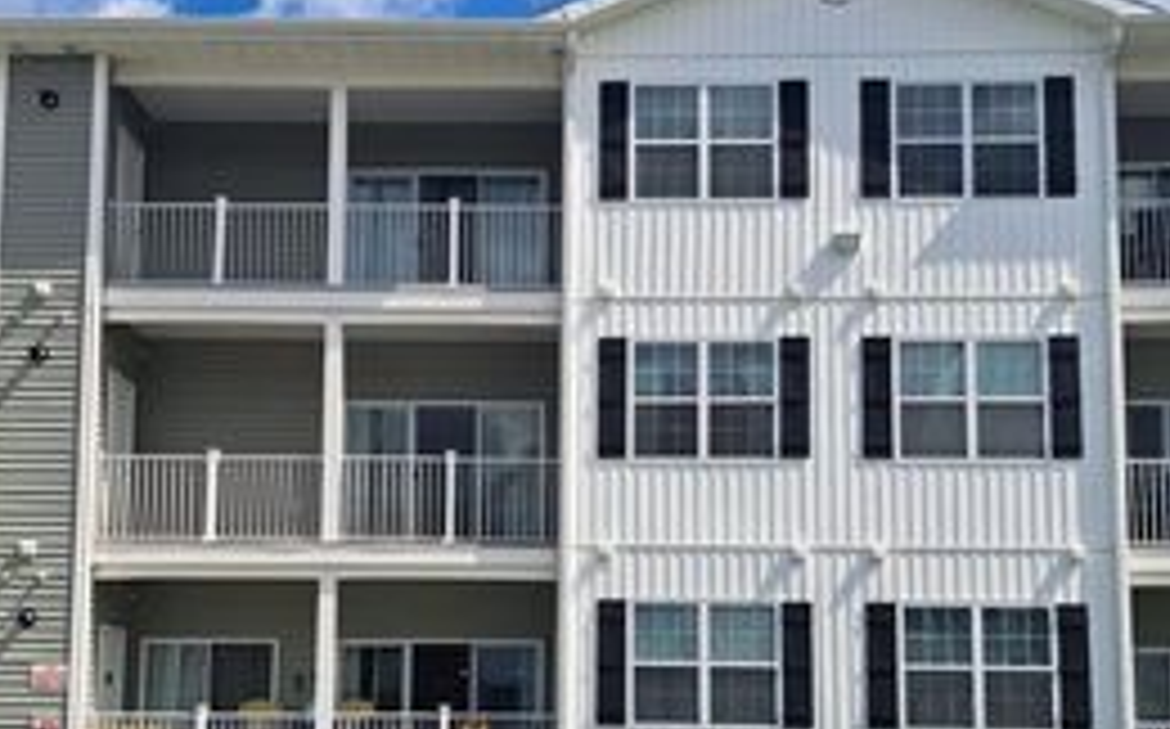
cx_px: 536
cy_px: 538
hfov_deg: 41.1
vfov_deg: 26.0
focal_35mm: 49
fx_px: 1561
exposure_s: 1/1387
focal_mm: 5.23
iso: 50
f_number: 1.8
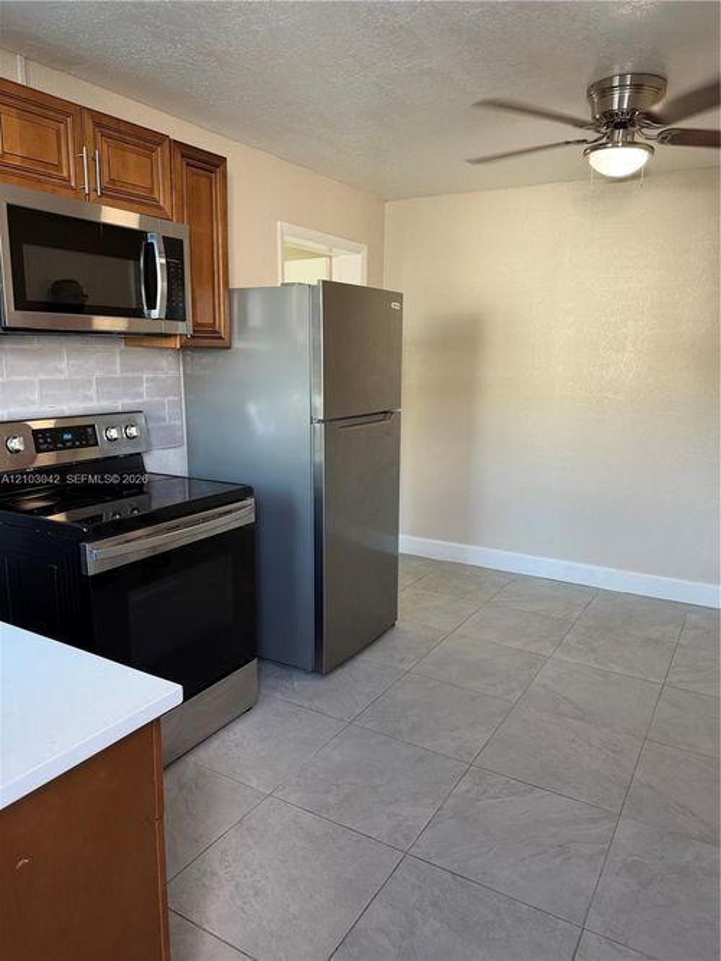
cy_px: 480
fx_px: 667
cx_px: 360
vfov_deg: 71.6
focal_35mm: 24
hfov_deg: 56.8
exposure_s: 1/60
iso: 160
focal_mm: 6.76
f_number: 1.78
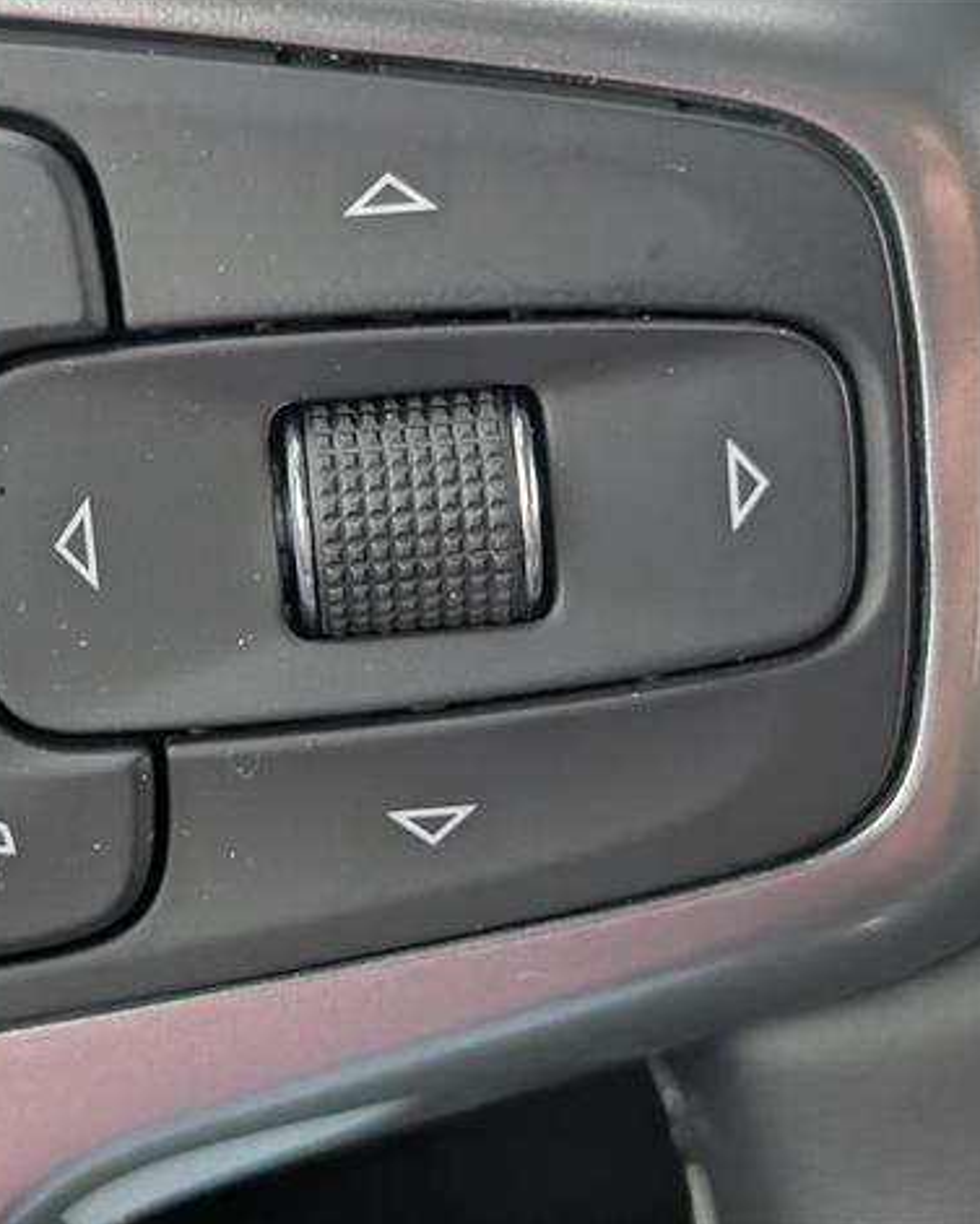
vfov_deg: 29.1
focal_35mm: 65
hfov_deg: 23.5
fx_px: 2356
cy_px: 608
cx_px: 382
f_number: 1.68
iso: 597
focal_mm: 6.9
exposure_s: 1/217
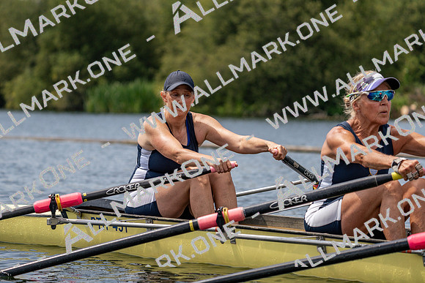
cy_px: 142
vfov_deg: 6.9
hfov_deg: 10.3
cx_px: 212
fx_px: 2362
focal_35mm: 200
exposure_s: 1/1600
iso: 250
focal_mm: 200
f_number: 5.6
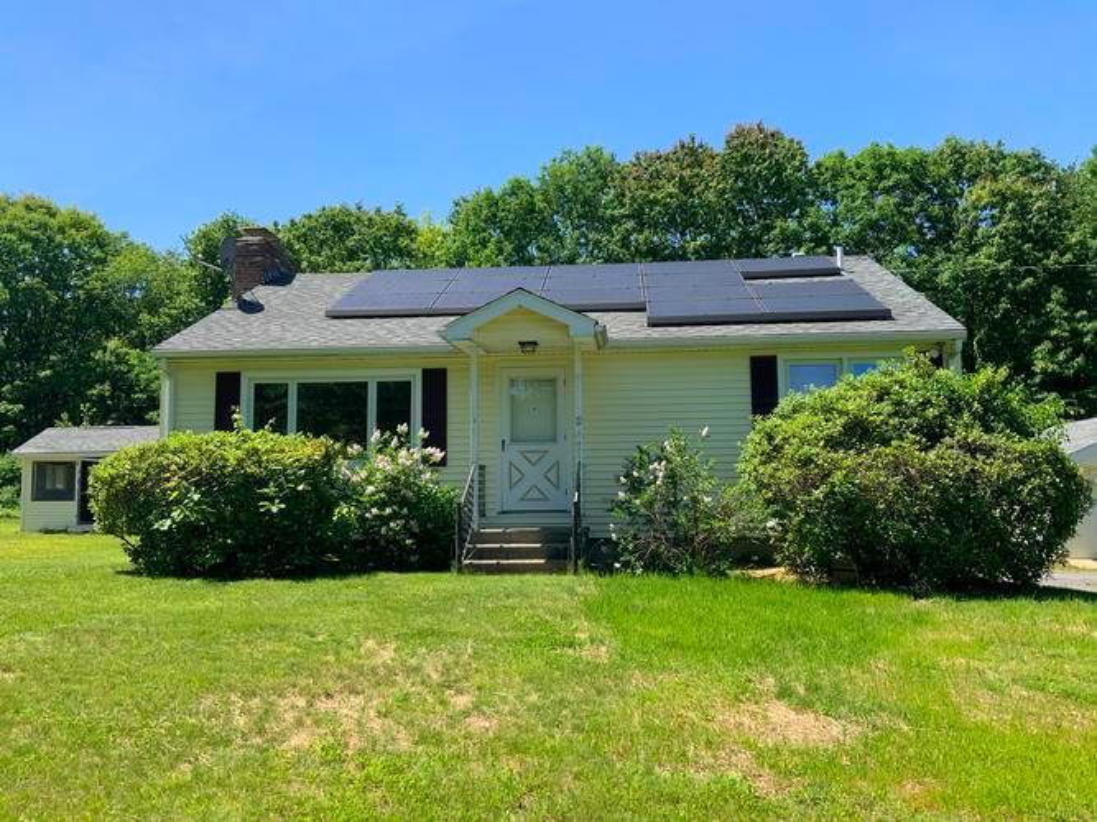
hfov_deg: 61.7
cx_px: 548
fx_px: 919
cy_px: 411
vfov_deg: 48.2
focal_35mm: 29
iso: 16
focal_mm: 3
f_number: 1.8
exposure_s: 1/1076
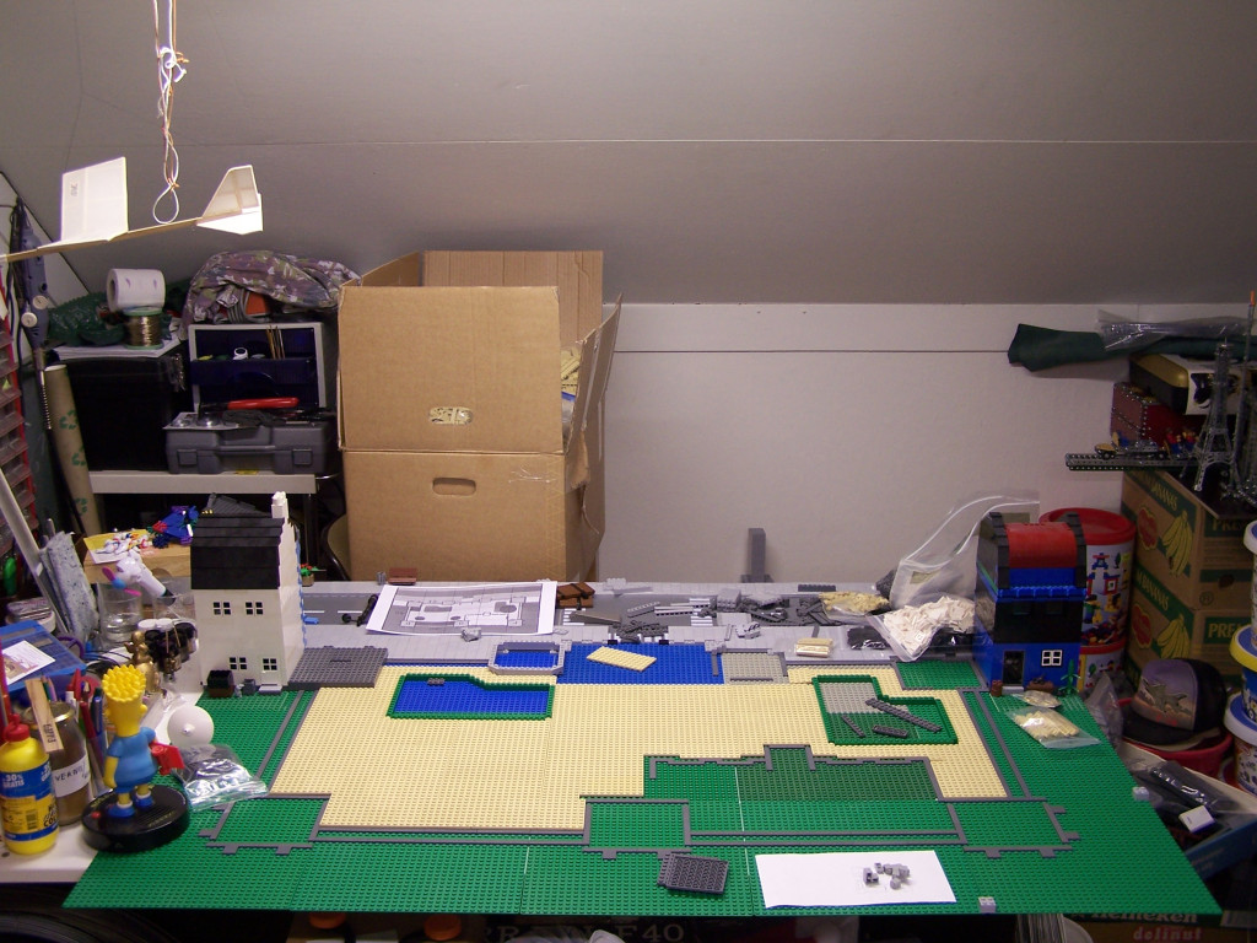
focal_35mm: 40
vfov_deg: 36.0
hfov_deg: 46.8
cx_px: 628
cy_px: 472
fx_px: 1453
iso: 80
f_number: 2.8
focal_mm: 6.7
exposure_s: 1/10
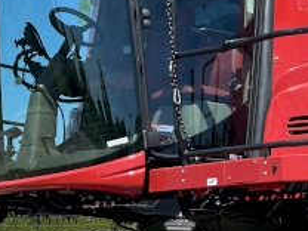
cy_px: 209
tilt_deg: +0.7
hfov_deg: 19.2
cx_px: 290
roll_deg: +1.8
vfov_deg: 14.6
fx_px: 890
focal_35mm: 100
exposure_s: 1/2208
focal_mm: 5.7
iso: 50
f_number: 1.5
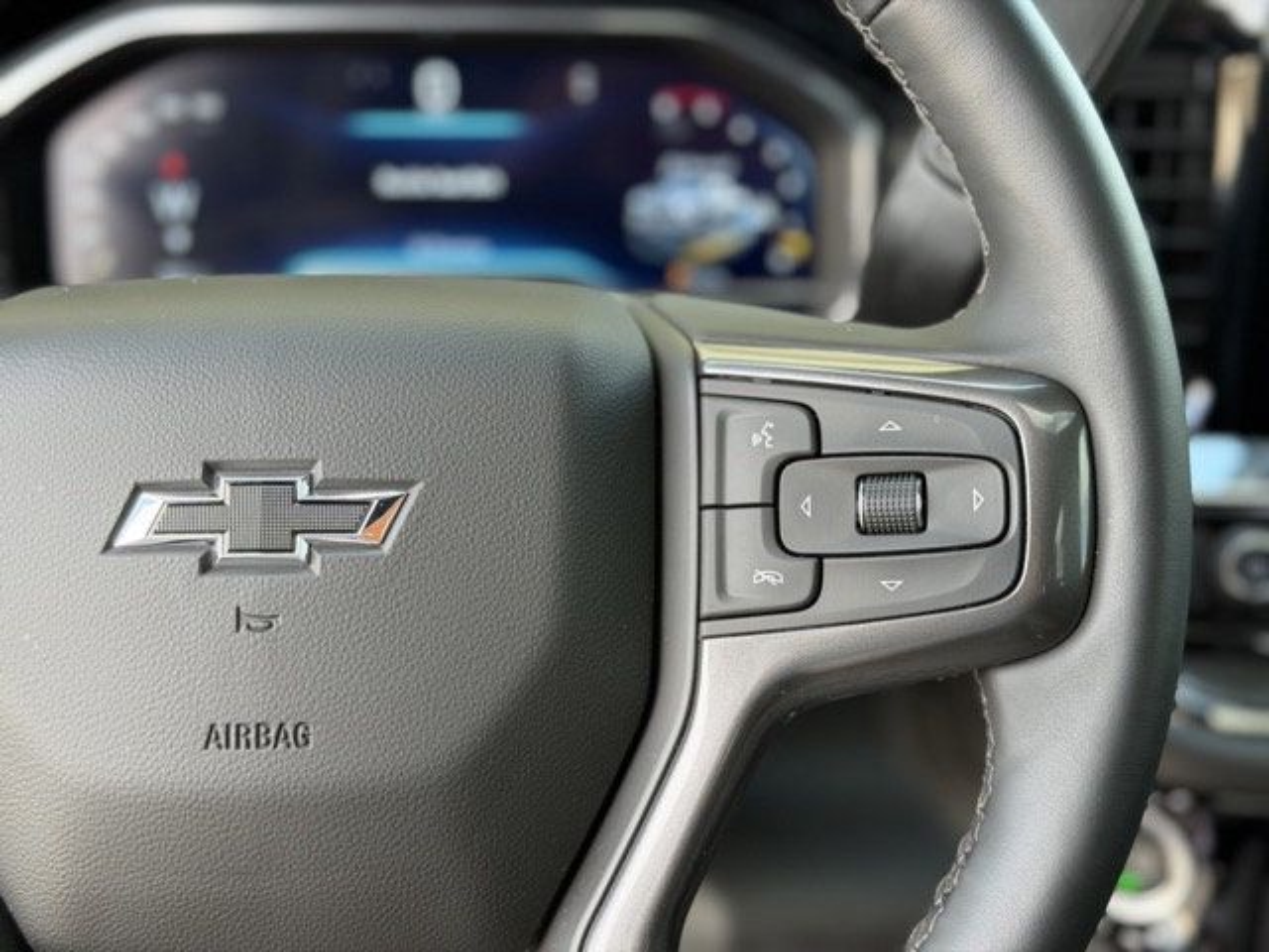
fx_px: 1760
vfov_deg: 30.3
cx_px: 634
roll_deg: +1.3
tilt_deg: -19.9
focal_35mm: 48
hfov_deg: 39.7
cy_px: 476
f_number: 1.78
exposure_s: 1/121
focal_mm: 6.76
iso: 80
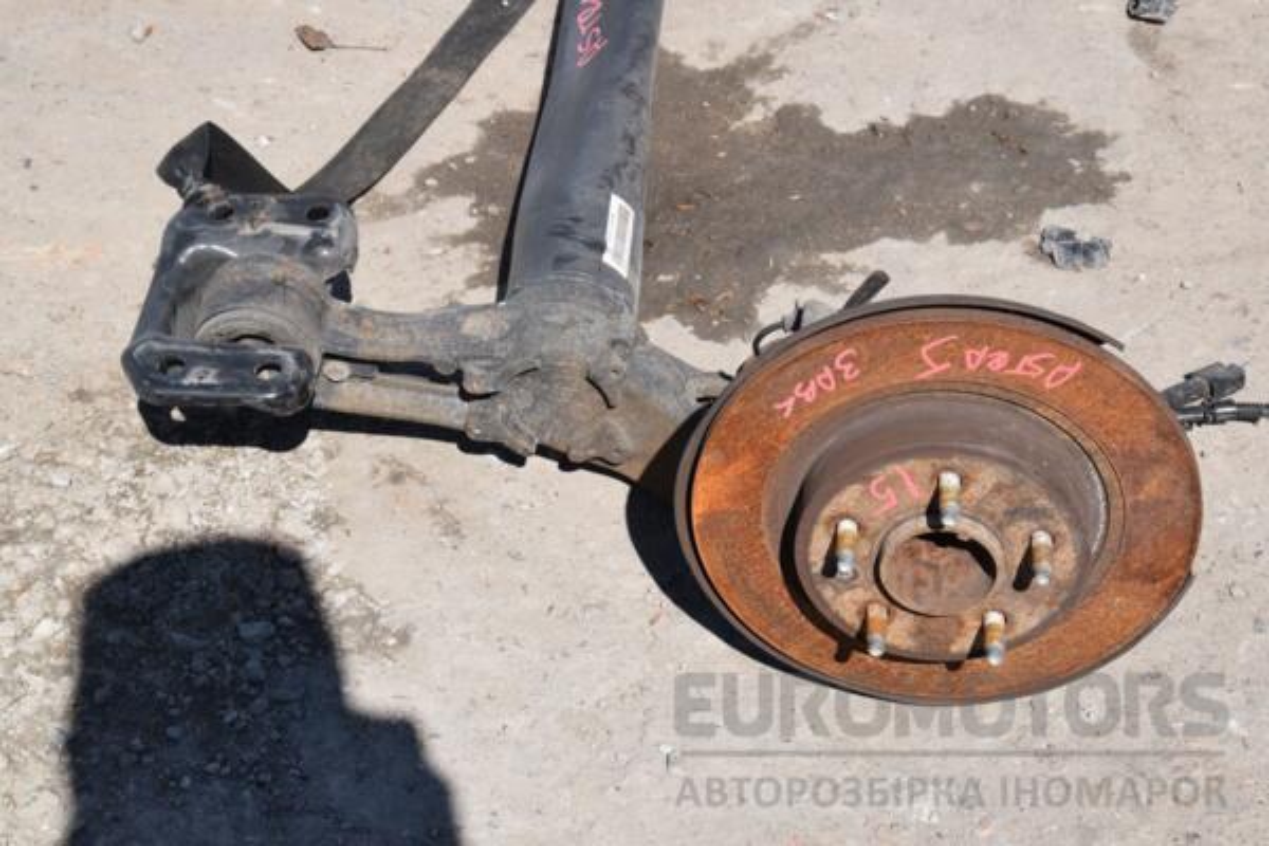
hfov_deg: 26.0
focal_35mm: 78
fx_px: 2749
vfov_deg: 17.5
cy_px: 423
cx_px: 634
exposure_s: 1/640
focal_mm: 52
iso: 800
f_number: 13
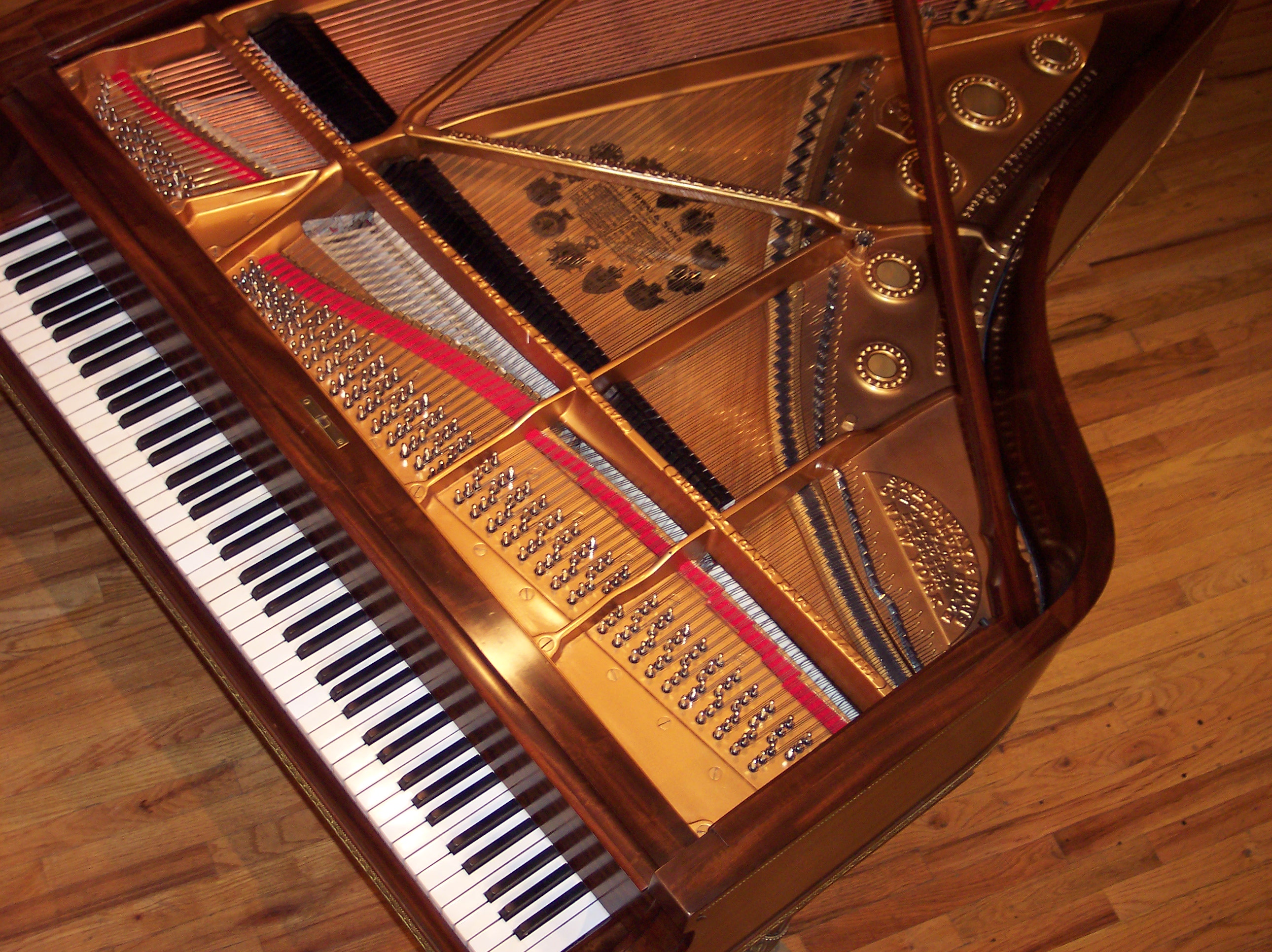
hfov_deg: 37.5
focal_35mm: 51
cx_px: 636
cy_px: 476
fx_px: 1873
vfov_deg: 28.5
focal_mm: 10.7
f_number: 3.4
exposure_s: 1/30
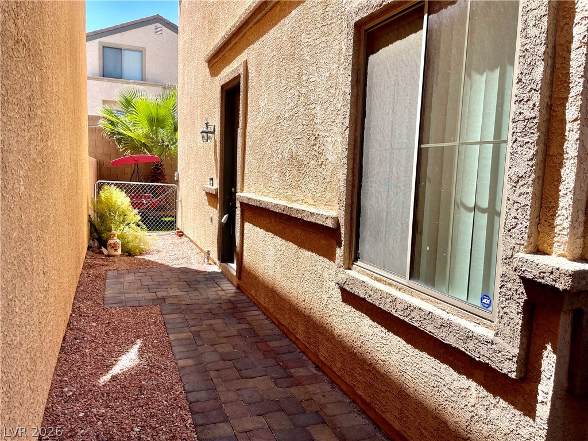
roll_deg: -2.3
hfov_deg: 67.3
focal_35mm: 26
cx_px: 294
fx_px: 442
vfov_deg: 53.1
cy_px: 220
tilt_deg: -5.4
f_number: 1.6
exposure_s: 1/1618
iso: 32
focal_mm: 4.2
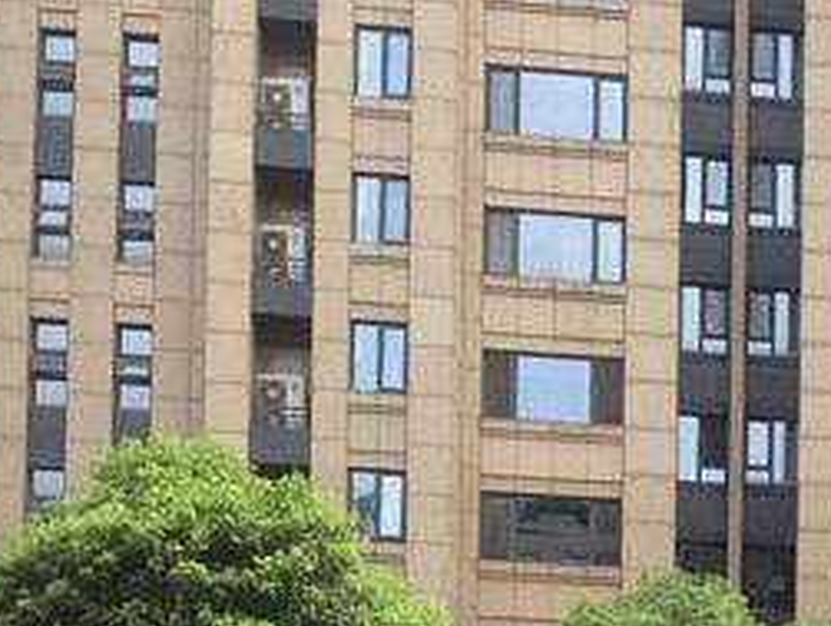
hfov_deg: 17.6
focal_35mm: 105
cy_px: 964
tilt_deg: +0.9
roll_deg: -1.9
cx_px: 1063
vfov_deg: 13.3
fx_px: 2524
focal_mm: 4.12
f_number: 2.4
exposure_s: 1/304
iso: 50
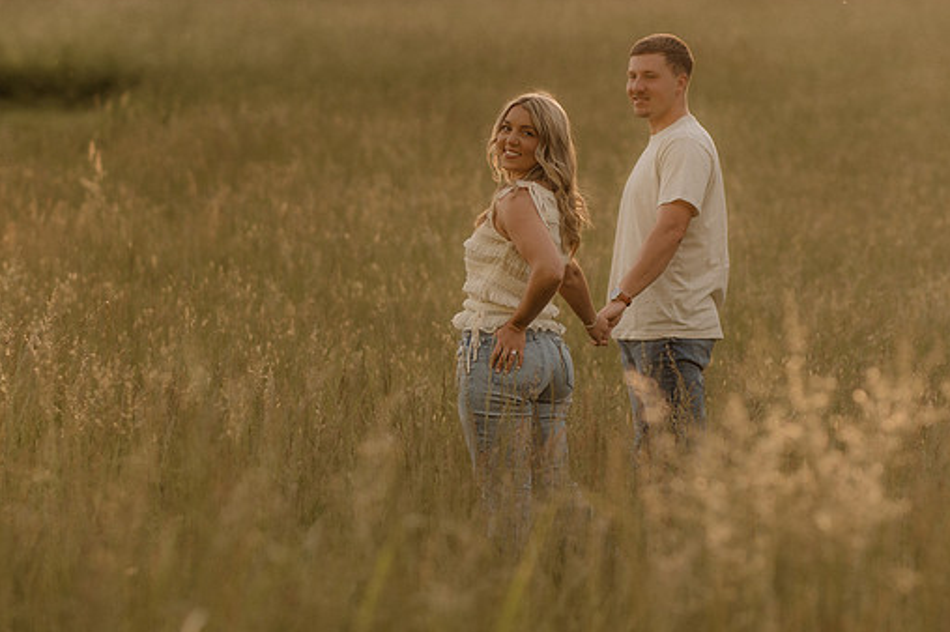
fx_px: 3824
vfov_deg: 9.4
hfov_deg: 14.2
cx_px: 525
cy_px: 290
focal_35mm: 145
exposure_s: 1/800
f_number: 2
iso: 250
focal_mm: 85
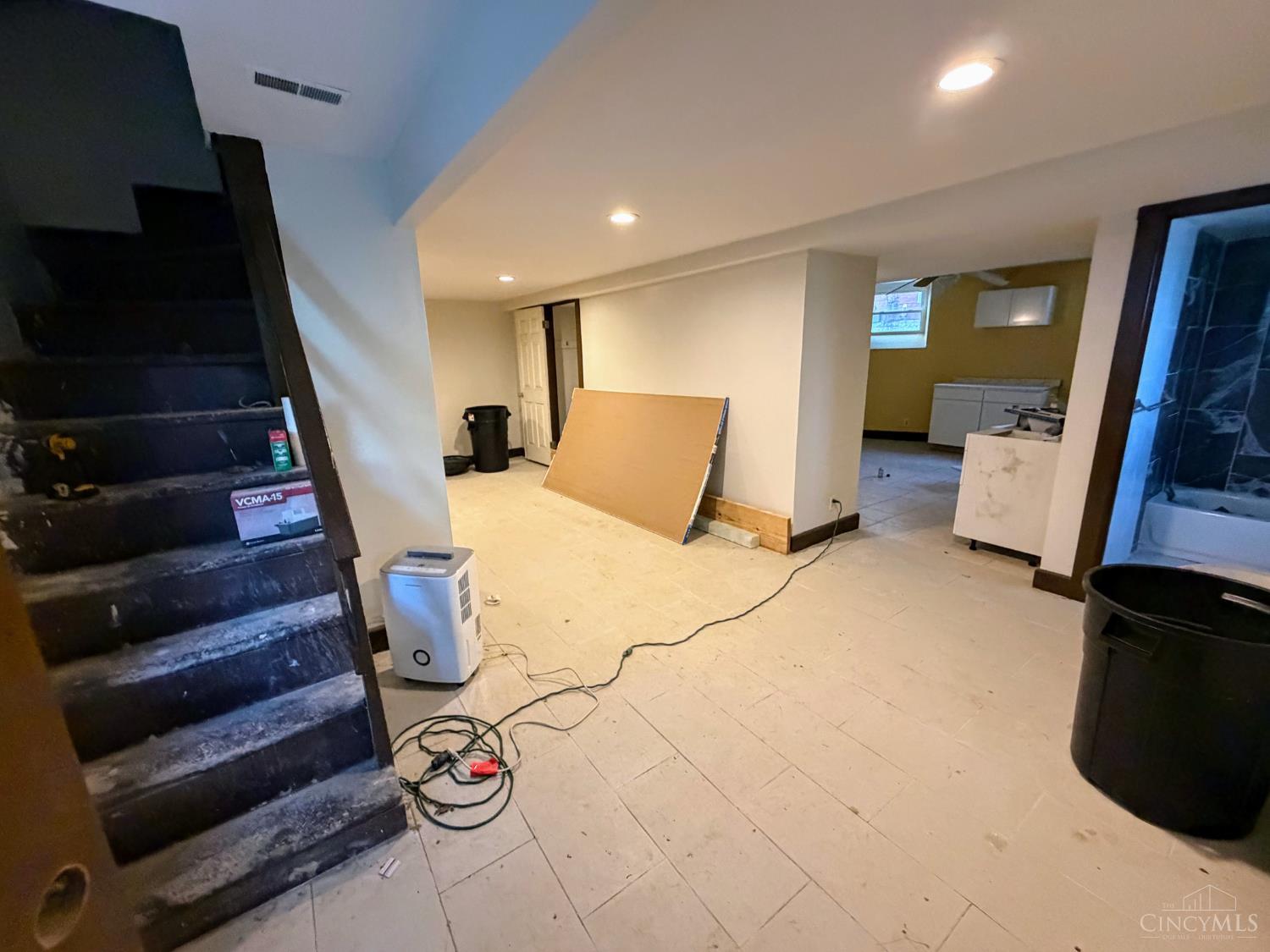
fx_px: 514
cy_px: 476
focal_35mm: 14
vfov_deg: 85.7
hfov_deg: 102.1
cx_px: 635
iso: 1000
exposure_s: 1/60
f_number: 2.2
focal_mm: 2.22
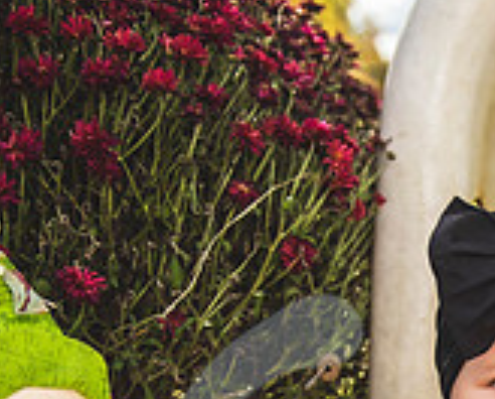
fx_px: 1410
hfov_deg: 18.7
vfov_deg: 15.1
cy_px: 564
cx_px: 622
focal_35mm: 96
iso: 320
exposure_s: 1/2500
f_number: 2.8
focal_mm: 29
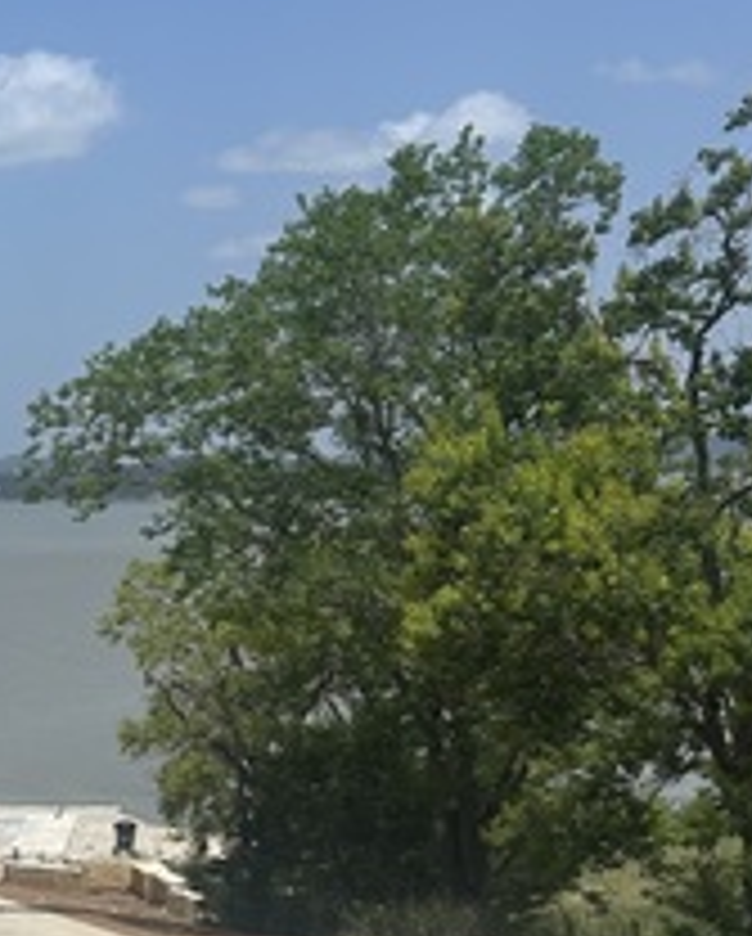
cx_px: -243
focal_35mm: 78
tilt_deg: -7.2
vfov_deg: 23.7
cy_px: 846
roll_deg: +0.9
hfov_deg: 18.3
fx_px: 2165
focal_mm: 5.7
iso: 50
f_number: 1.5
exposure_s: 1/11364
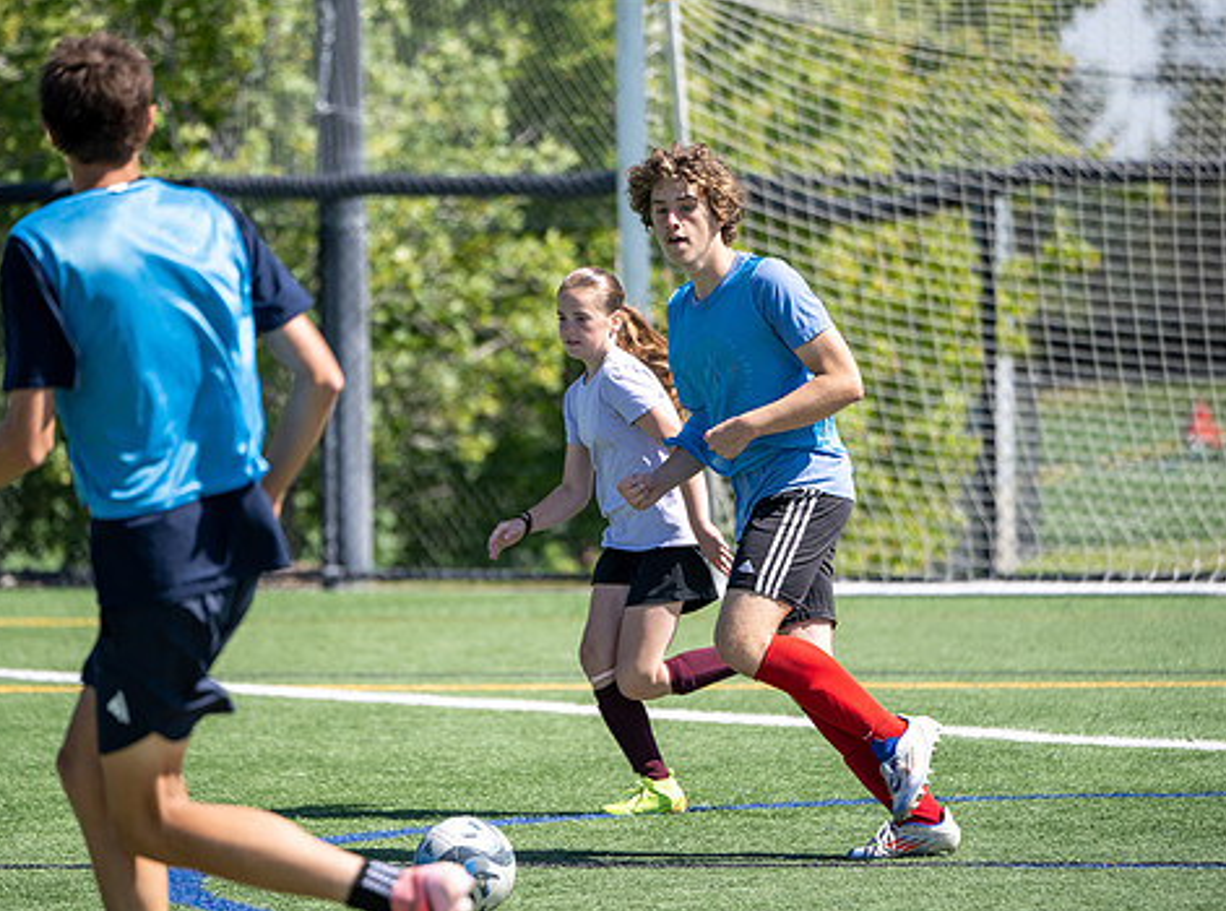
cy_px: 558
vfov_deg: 6.1
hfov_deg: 8.2
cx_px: 573
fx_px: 8543
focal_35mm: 242
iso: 40
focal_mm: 180
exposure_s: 1/800
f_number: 2.8
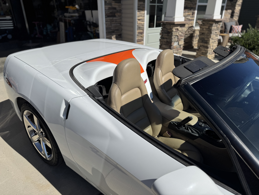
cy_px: 98
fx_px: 180
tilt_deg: -25.7
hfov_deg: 71.6
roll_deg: -0.9
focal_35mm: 24
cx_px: 130
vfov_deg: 56.8
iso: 80
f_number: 1.78
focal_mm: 6.76
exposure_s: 1/10417
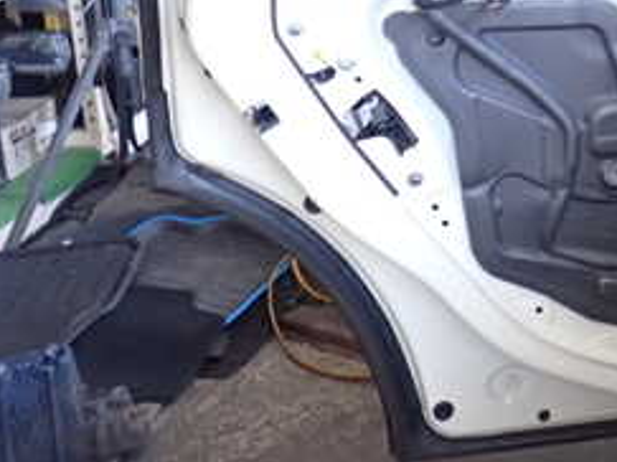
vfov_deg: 19.1
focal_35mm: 74
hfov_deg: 24.8
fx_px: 1318
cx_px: 655
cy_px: -41
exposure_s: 1/30
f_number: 2.3
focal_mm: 5.4
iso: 200
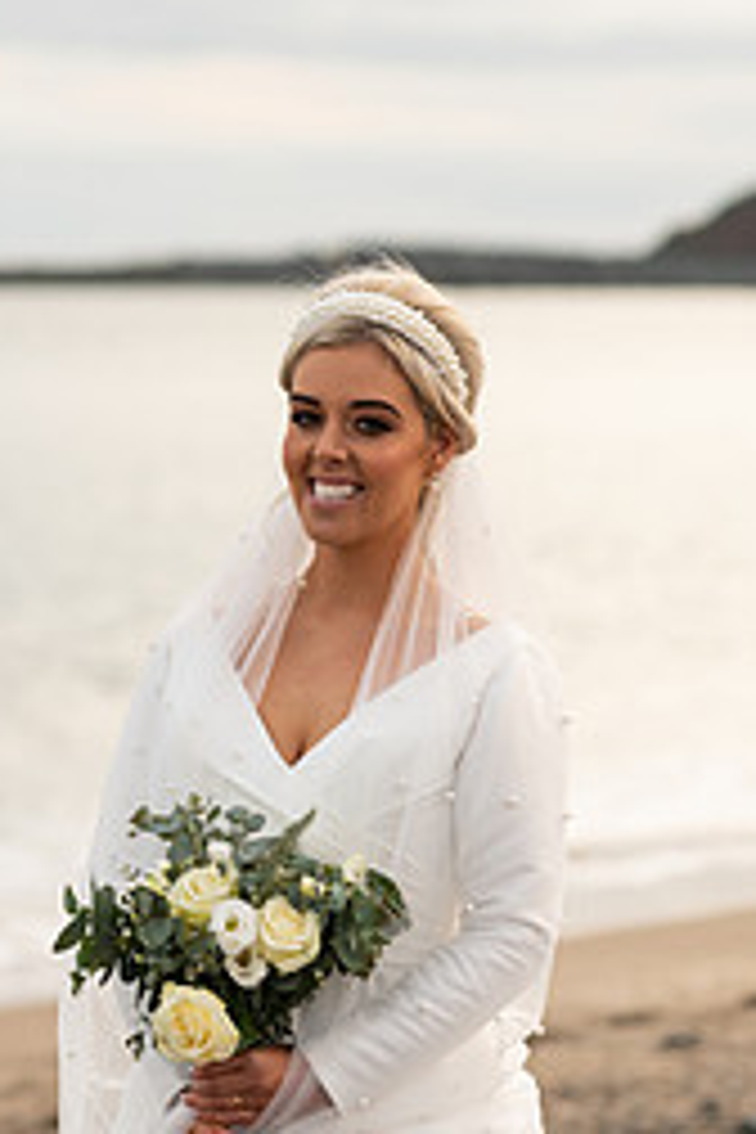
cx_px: 338
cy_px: 706
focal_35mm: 200
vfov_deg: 10.3
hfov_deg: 6.9
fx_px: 6300
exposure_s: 1/200
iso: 100
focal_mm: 112
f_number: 3.5
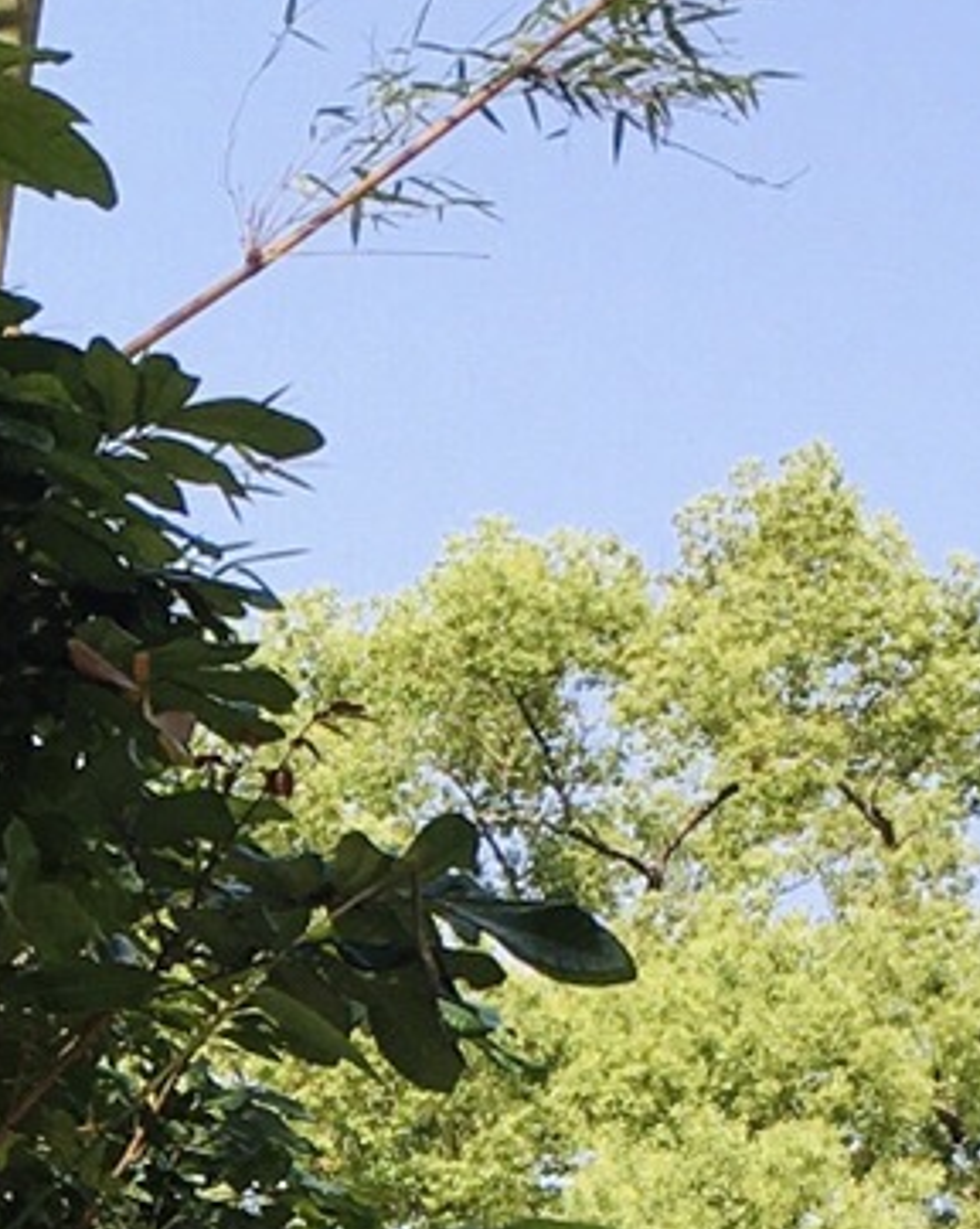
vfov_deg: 11.6
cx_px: -480
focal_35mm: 157
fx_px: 5702
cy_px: 1978
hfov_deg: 9.6
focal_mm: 4.15
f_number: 2.2
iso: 25
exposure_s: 1/646
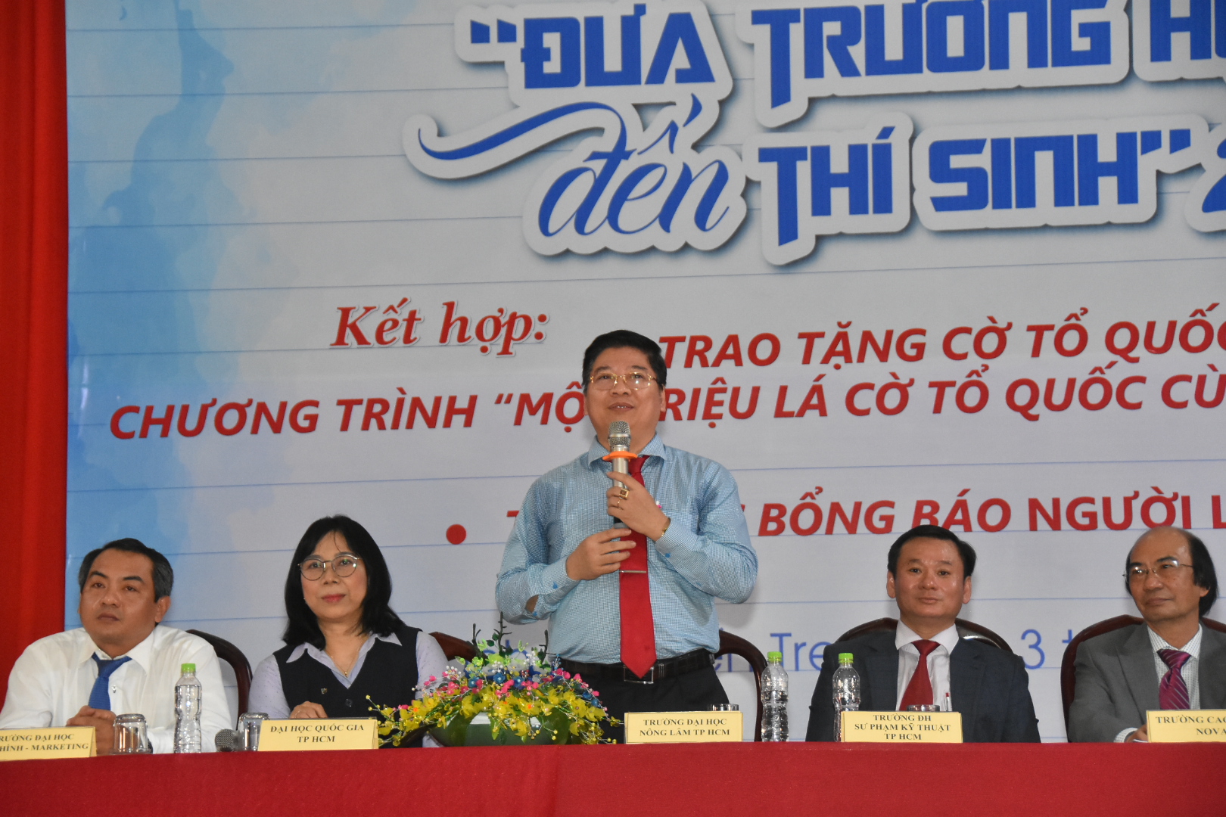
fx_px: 3576
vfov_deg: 13.0
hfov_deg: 19.5
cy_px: 408
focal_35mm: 105
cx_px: 613
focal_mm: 70
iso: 3200
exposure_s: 1/200
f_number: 5
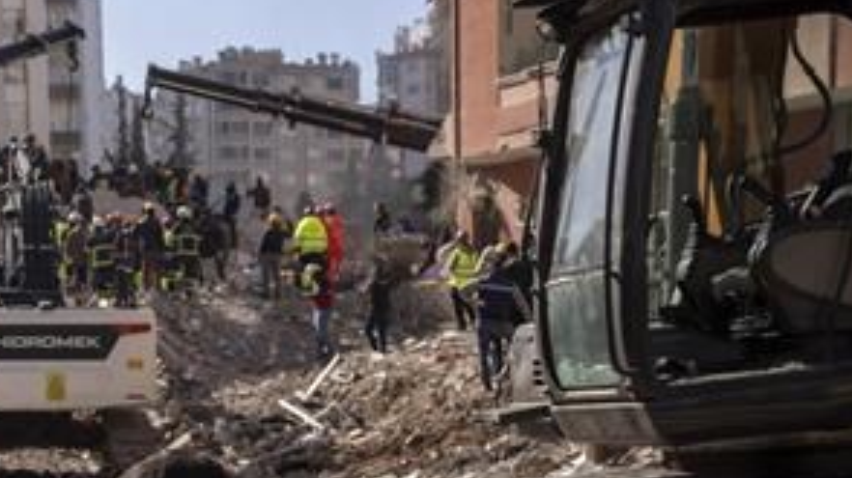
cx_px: 17
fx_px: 1829
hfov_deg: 25.1
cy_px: 563
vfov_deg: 14.5
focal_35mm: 81
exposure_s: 1/1000
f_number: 4.5
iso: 100
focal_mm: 35
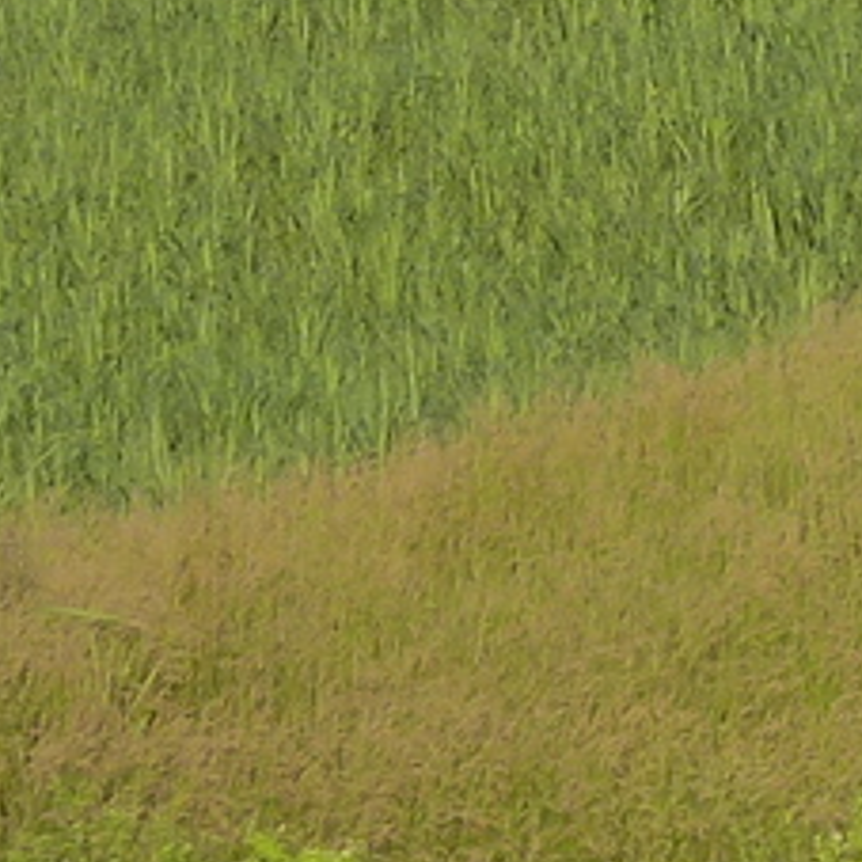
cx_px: 1743
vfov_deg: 2.9
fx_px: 16848
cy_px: -486
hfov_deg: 2.9
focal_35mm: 598
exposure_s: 1/320
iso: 125
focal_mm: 15.8
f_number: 4.3
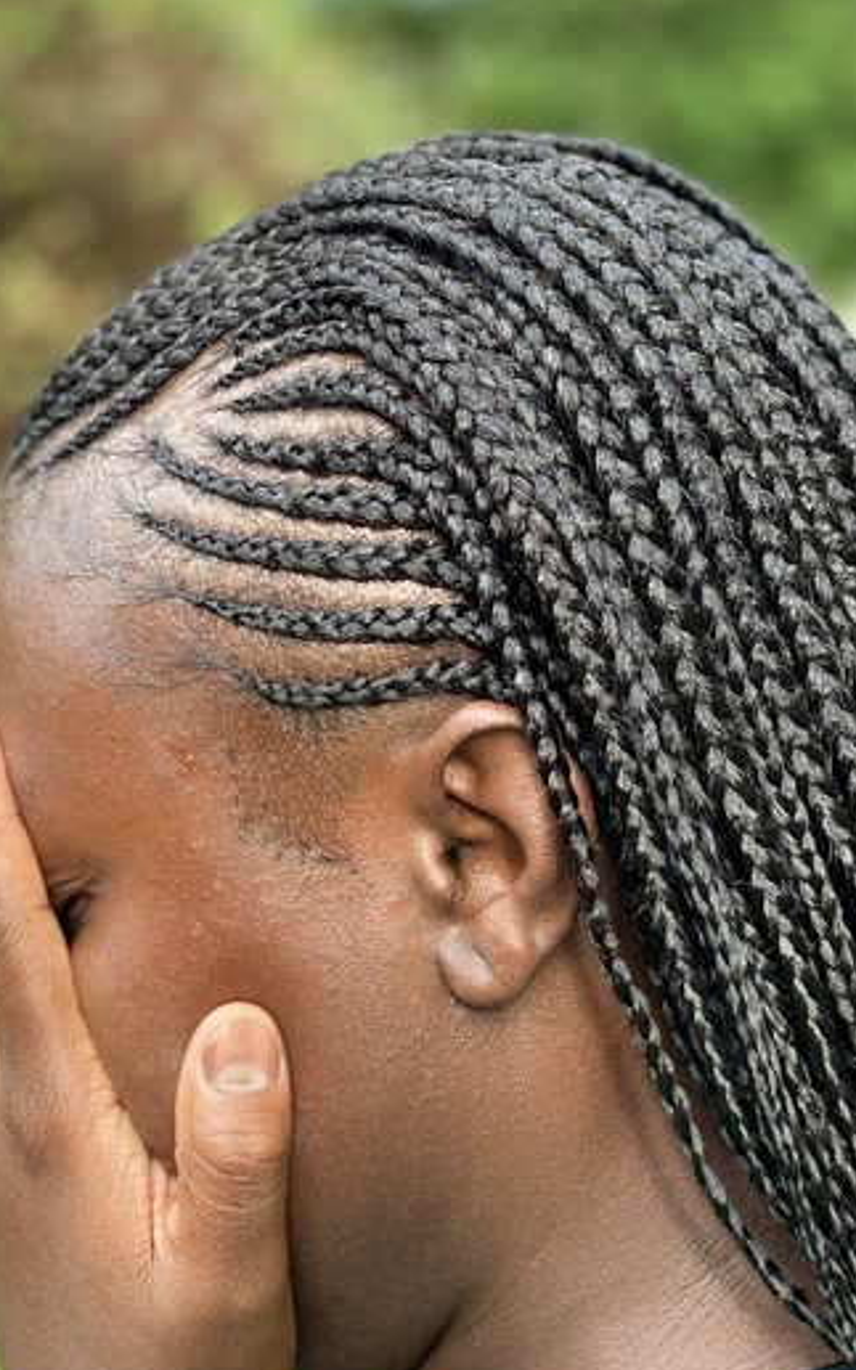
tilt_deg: -8.1
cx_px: 284
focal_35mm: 64
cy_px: 700
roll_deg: -4.2
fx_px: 2390
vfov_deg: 32.0
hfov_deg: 20.2
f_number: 2
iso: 100
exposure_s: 1/122
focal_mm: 6
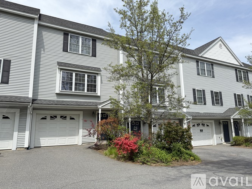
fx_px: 175
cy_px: 94
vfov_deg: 56.8
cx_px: 126
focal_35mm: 24
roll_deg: +1.0
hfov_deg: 71.6
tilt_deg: +10.7
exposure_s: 1/2232
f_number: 1.78
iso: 100
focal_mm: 6.76
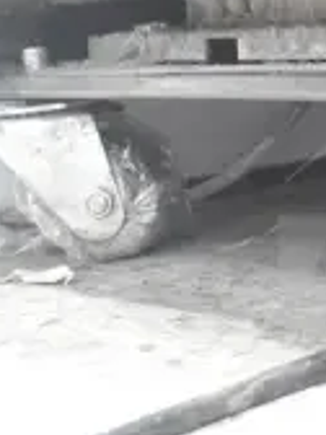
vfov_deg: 15.6
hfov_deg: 11.1
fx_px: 1582
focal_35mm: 126
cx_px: 567
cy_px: 131
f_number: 4
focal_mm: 24
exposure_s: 1/60
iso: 6400
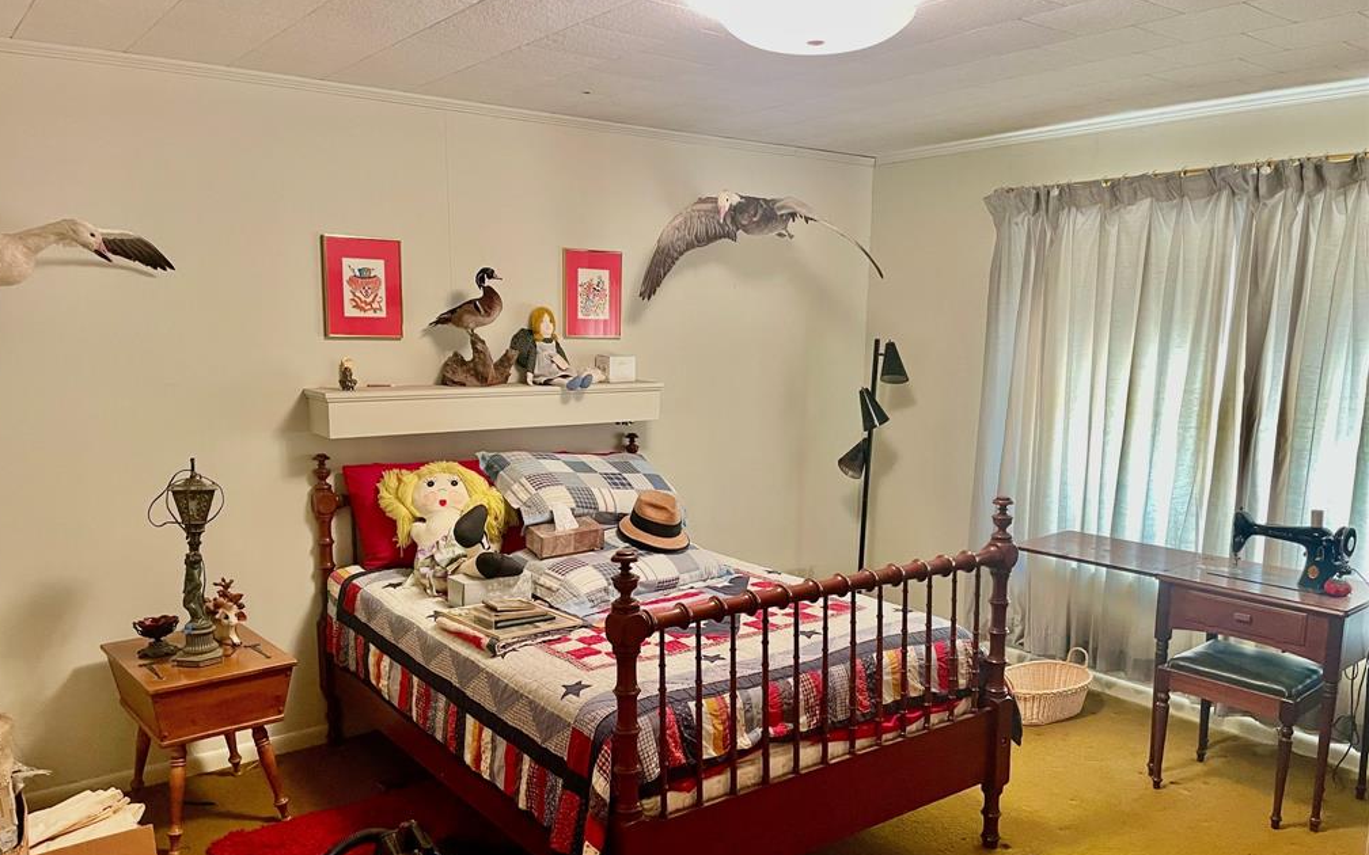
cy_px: 506
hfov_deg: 66.5
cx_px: 675
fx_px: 1045
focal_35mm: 28
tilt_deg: -10.4
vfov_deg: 44.3
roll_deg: -0.3
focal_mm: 4.2
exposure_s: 1/60
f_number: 1.6
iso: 250
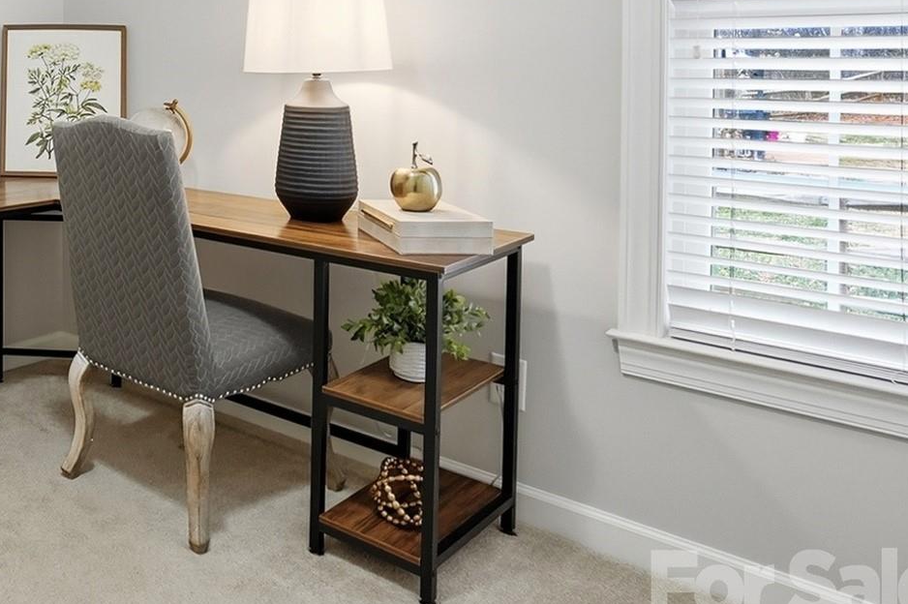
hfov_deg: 47.8
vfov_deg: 38.9
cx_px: -15
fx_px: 807
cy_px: 92
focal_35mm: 32
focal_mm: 10
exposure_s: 1/60
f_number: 5.6
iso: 100
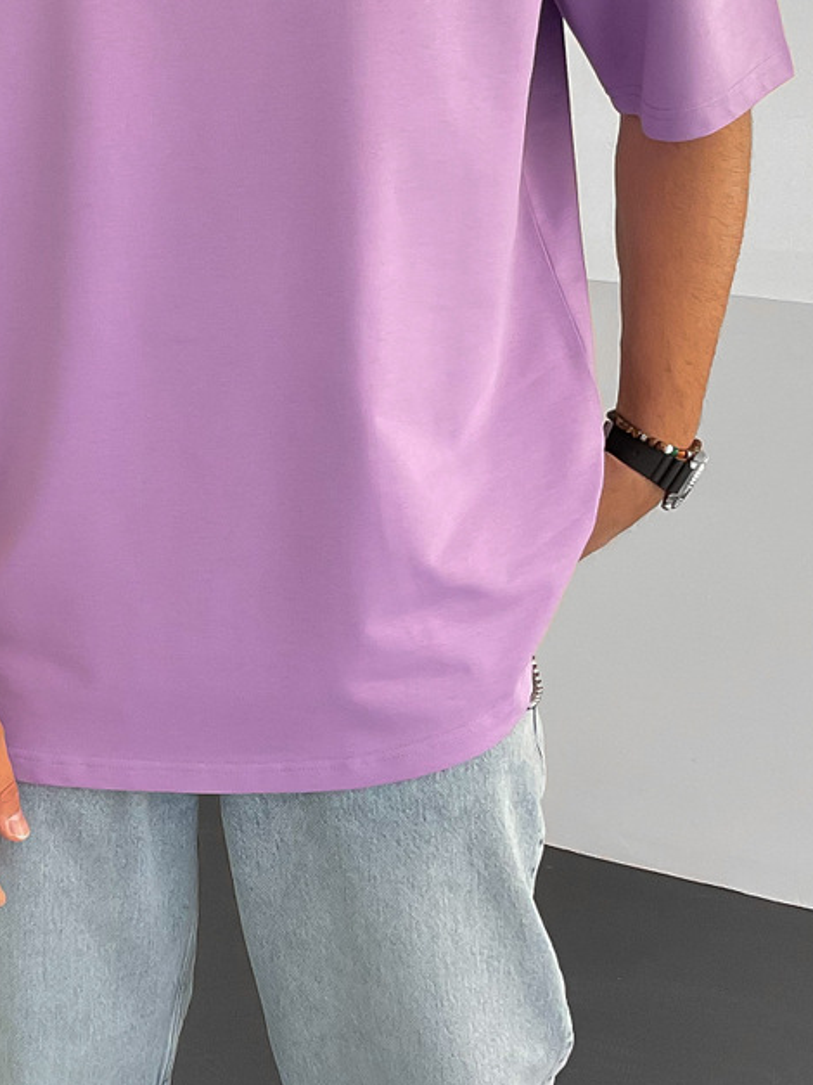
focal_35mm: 74
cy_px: 678
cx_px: 133
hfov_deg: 19.6
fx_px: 2318
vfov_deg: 26.3
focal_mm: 3
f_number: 1.8
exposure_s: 1/120
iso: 64
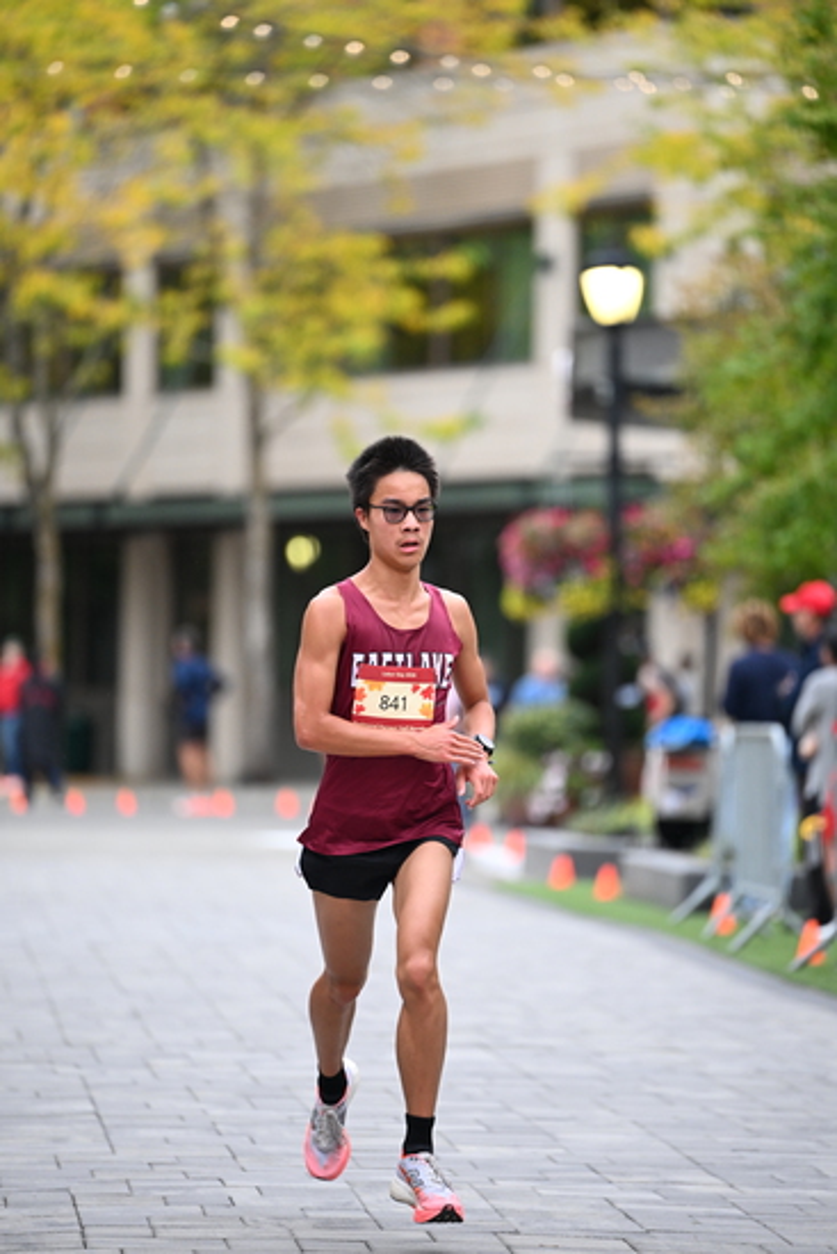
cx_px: 418
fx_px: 6970
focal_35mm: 200
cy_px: 627
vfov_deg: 10.3
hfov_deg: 6.9
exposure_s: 1/800
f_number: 2.8
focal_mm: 200
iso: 1600
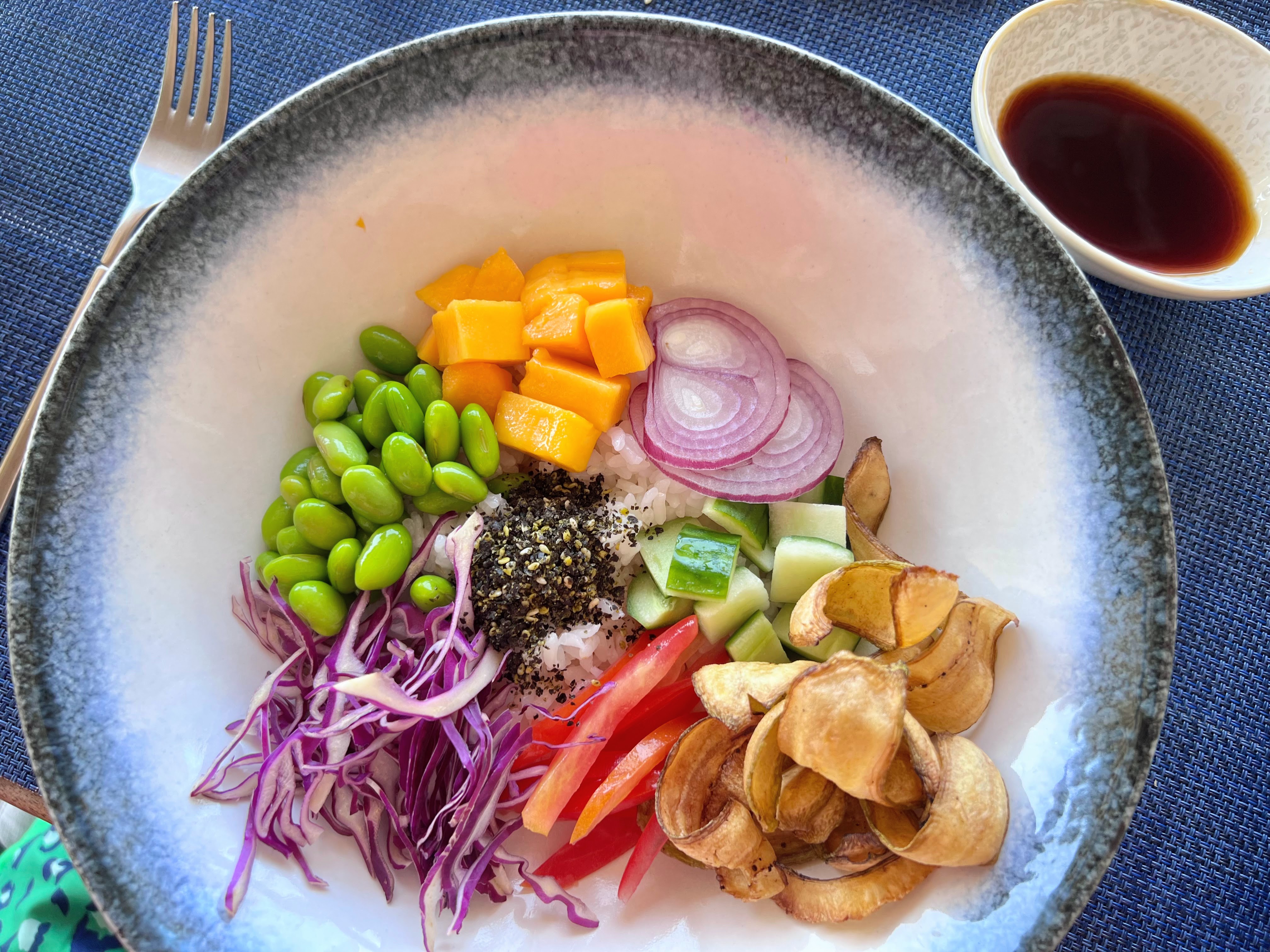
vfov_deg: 53.1
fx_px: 954
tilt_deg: -80.5
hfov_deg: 67.3
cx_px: 635
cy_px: 476
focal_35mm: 26
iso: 32
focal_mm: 5.7
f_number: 1.5
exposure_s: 1/129
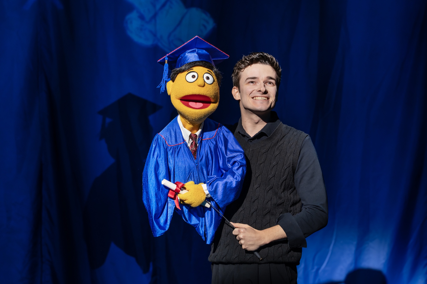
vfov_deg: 10.5
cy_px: 142
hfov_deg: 15.8
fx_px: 1541
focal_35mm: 130
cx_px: 214
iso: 1000
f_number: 4.5
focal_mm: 130
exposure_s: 1/320
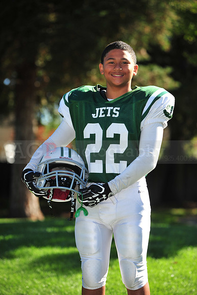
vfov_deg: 13.3
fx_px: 1274
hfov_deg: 8.8
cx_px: 98
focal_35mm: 155
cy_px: 148
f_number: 4.5
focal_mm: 155
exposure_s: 1/2000
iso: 400
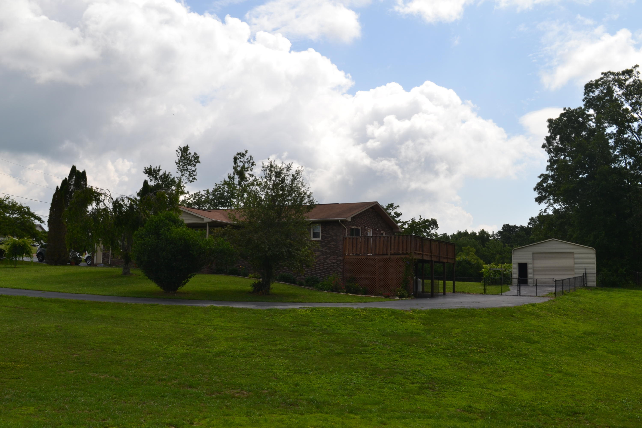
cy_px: 214
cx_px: 321
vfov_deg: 34.2
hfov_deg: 49.6
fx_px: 695
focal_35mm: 39
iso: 100
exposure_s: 1/200
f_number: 8
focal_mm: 26
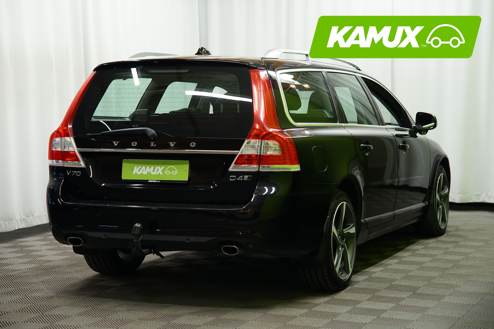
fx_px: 1015
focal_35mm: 74
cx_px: 247
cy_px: 164
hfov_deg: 27.3
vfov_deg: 18.4
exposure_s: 1/20
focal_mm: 74
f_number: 5
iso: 500
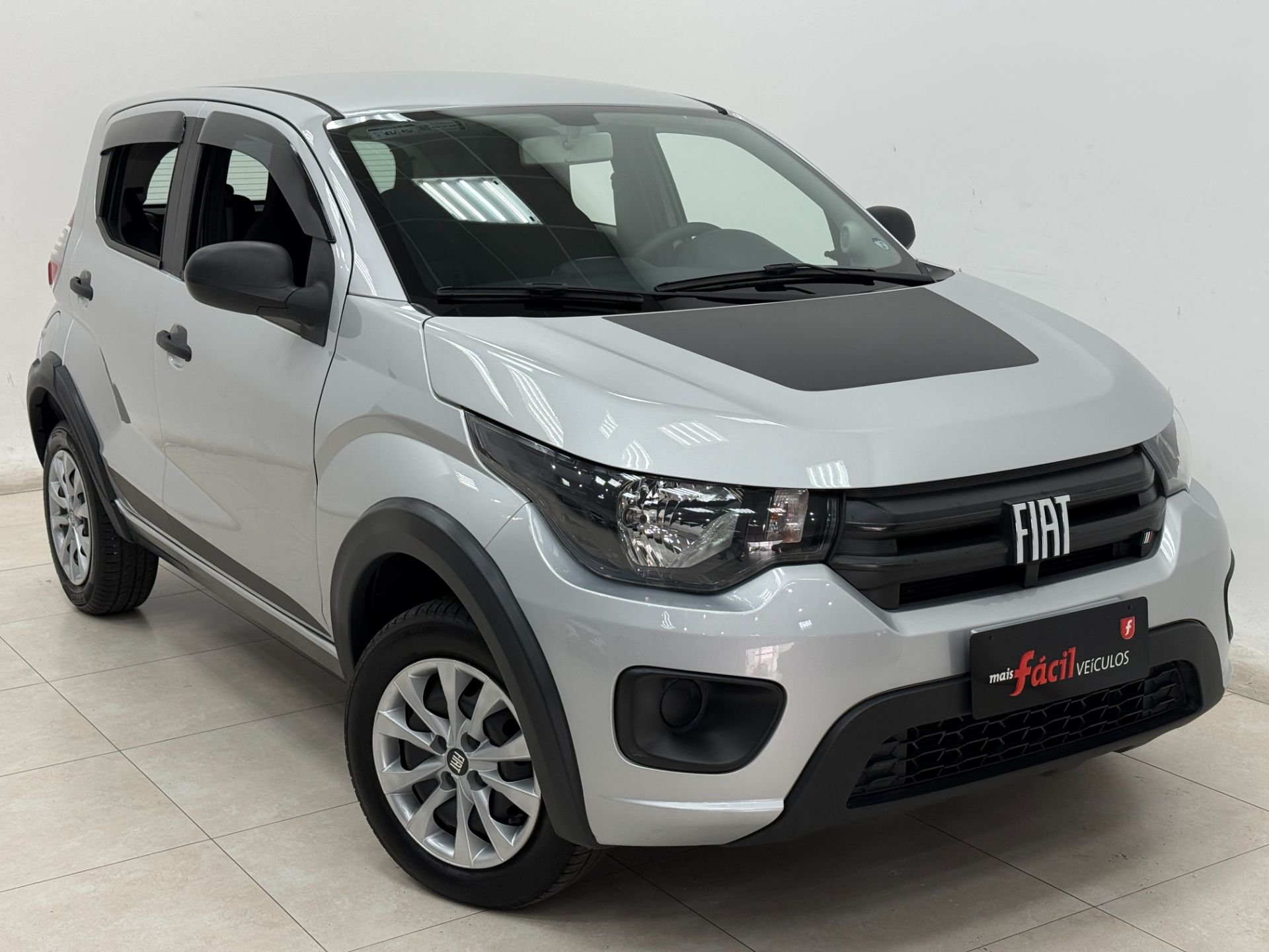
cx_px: 634
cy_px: 476
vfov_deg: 30.3
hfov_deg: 39.7
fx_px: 1760
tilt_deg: -12.0
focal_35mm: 48
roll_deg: +1.2
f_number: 1.78
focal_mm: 6.76
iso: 100
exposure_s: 1/124
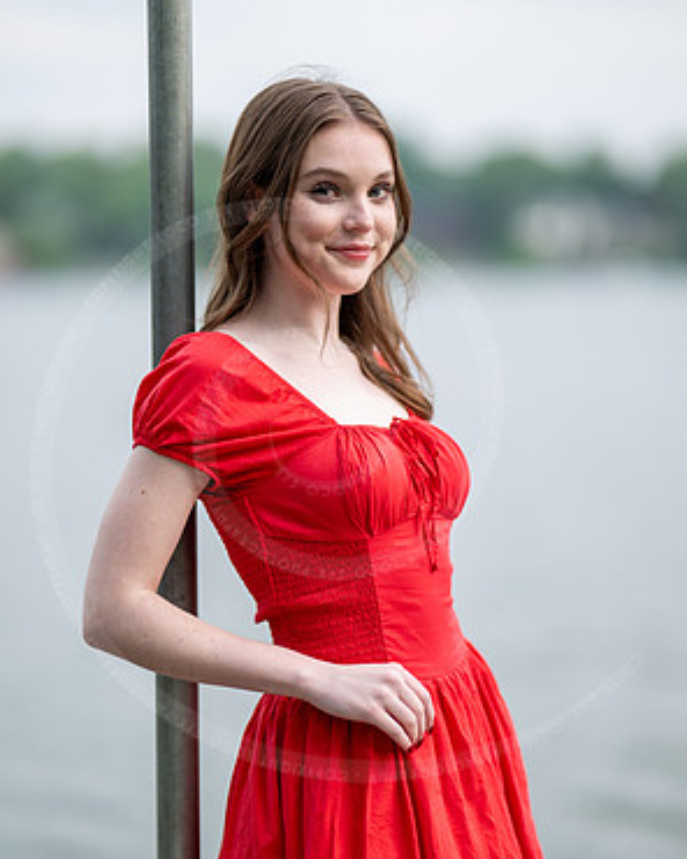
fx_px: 2465
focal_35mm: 97
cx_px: 344
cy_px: 481
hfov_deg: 15.9
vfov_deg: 19.8
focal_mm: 85
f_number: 1.2
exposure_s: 1/200
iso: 80
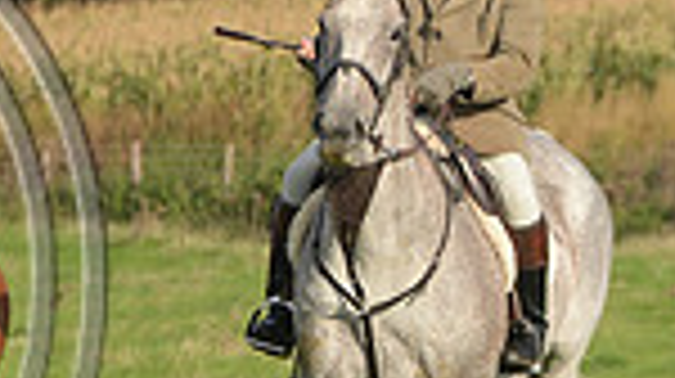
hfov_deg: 2.7
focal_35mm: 810
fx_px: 14482
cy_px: 216
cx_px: -410
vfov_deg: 1.5
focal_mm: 200
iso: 500
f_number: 5
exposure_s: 1/1250
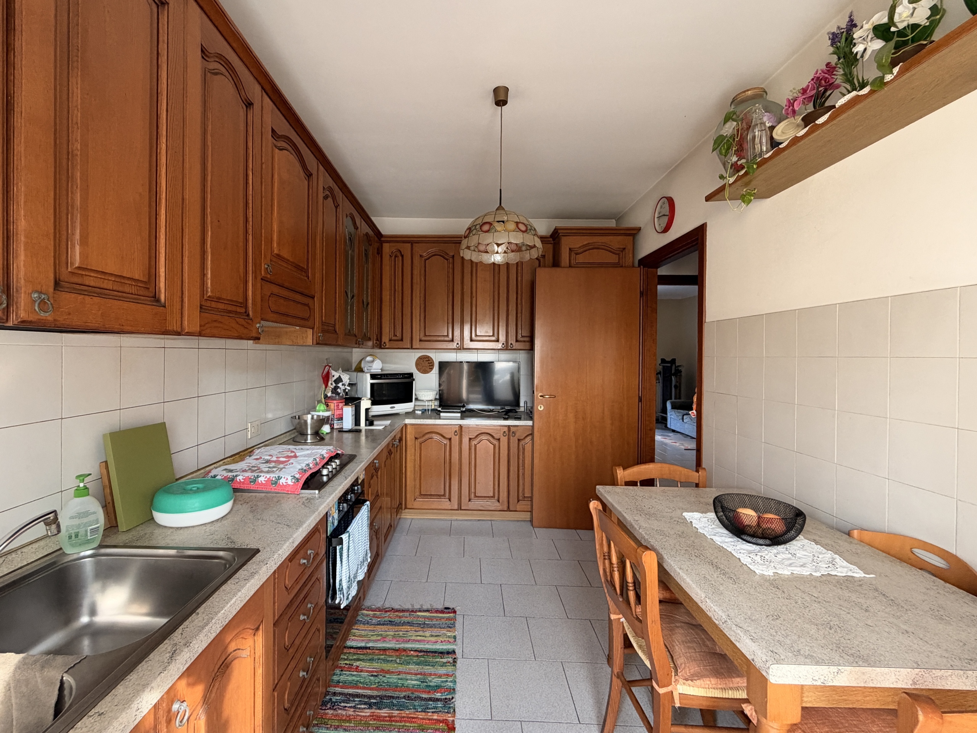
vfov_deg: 85.7
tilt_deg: -1.1
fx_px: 395
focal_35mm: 14
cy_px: 366
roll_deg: -0.9
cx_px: 488
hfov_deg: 102.1
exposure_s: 1/121
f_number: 2.2
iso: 250
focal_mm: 2.22
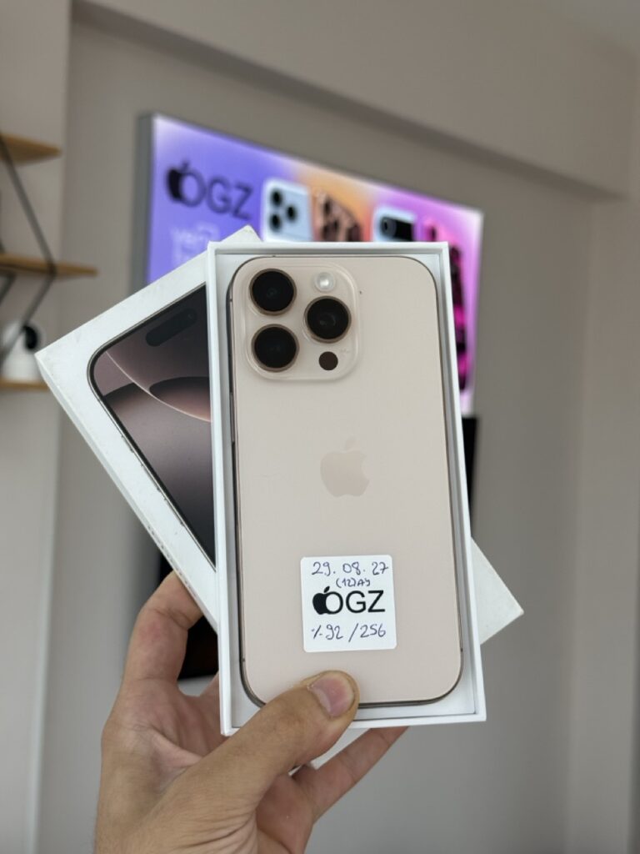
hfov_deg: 30.3
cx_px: 320
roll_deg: -3.4
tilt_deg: +2.4
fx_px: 1183
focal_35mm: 48
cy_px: 427
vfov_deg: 39.7
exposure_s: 1/611
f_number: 1.78
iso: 64
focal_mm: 6.76
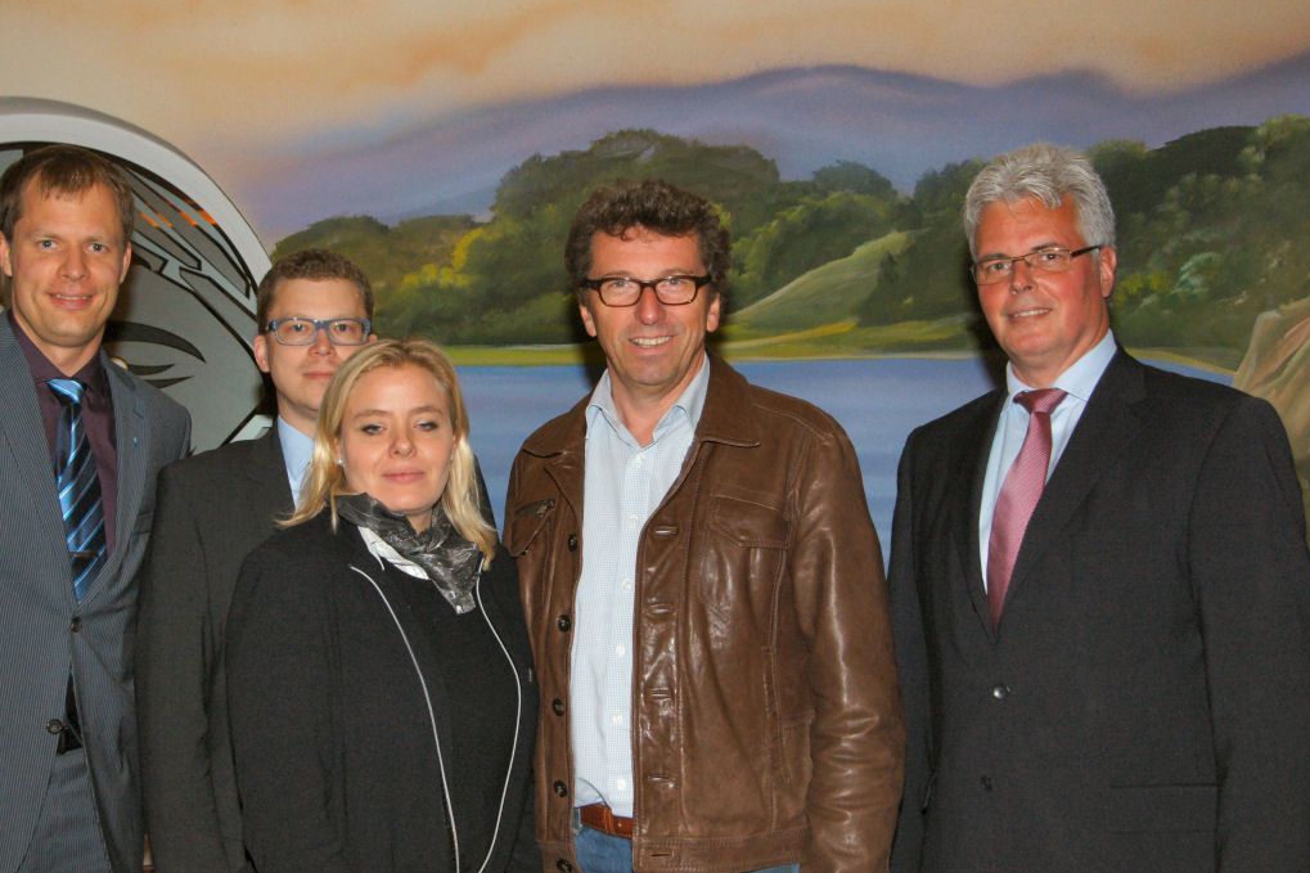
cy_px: 377
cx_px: 566
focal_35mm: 53
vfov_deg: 25.5
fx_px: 1928
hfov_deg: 37.5
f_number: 5.6
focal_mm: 30
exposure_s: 1/60
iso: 800
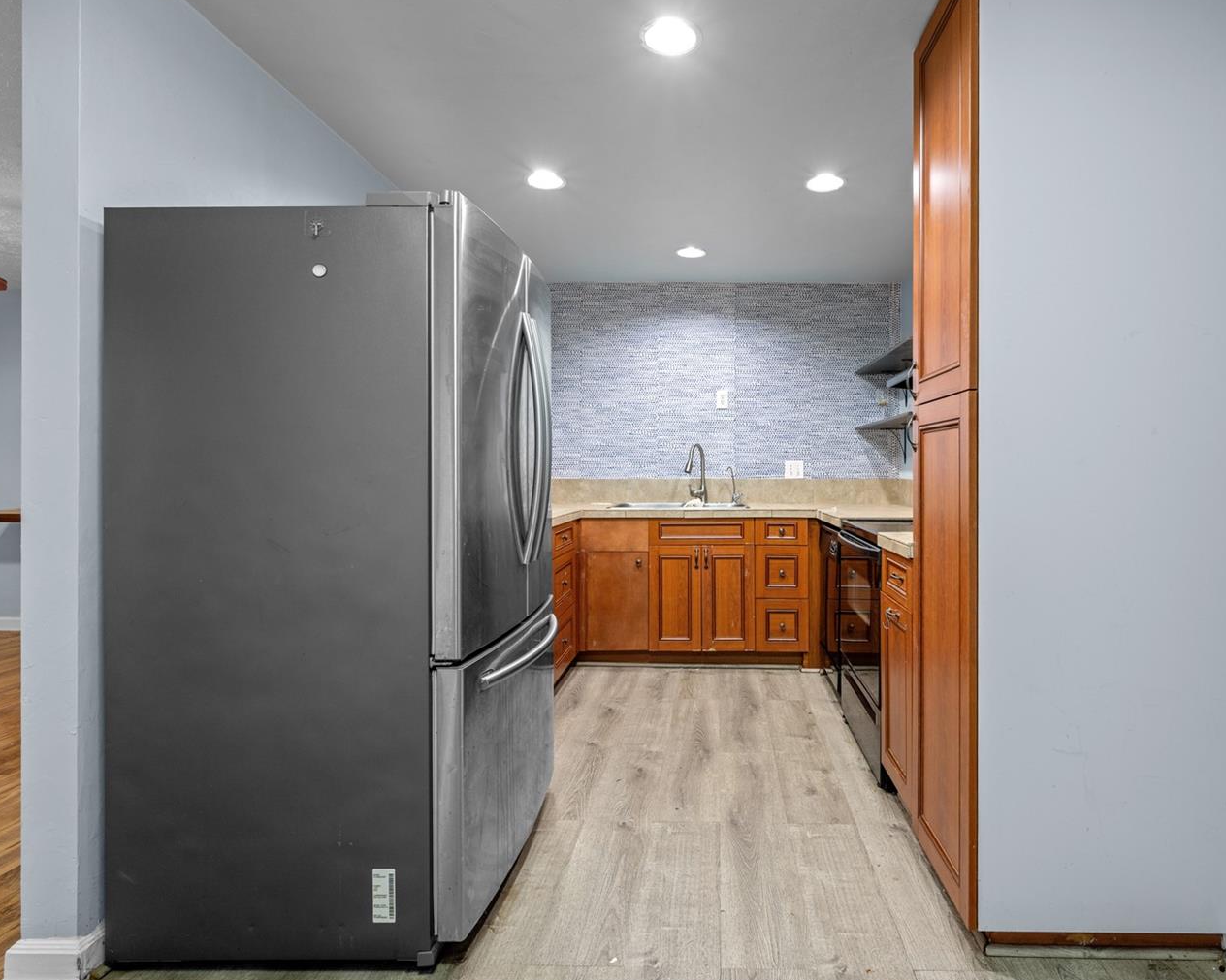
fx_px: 689
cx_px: 701
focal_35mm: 19
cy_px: 472
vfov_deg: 70.8
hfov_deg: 82.8
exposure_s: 1/1.67
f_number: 8
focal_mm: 16
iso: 320
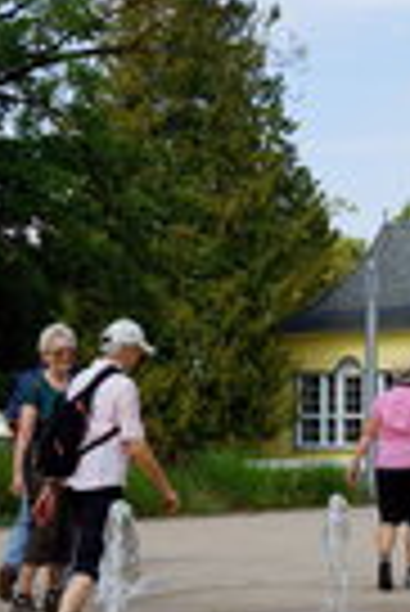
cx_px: 356
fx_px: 1755
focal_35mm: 103
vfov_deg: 19.8
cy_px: 371
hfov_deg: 13.2
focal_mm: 35
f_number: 8
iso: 100
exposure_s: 1/200
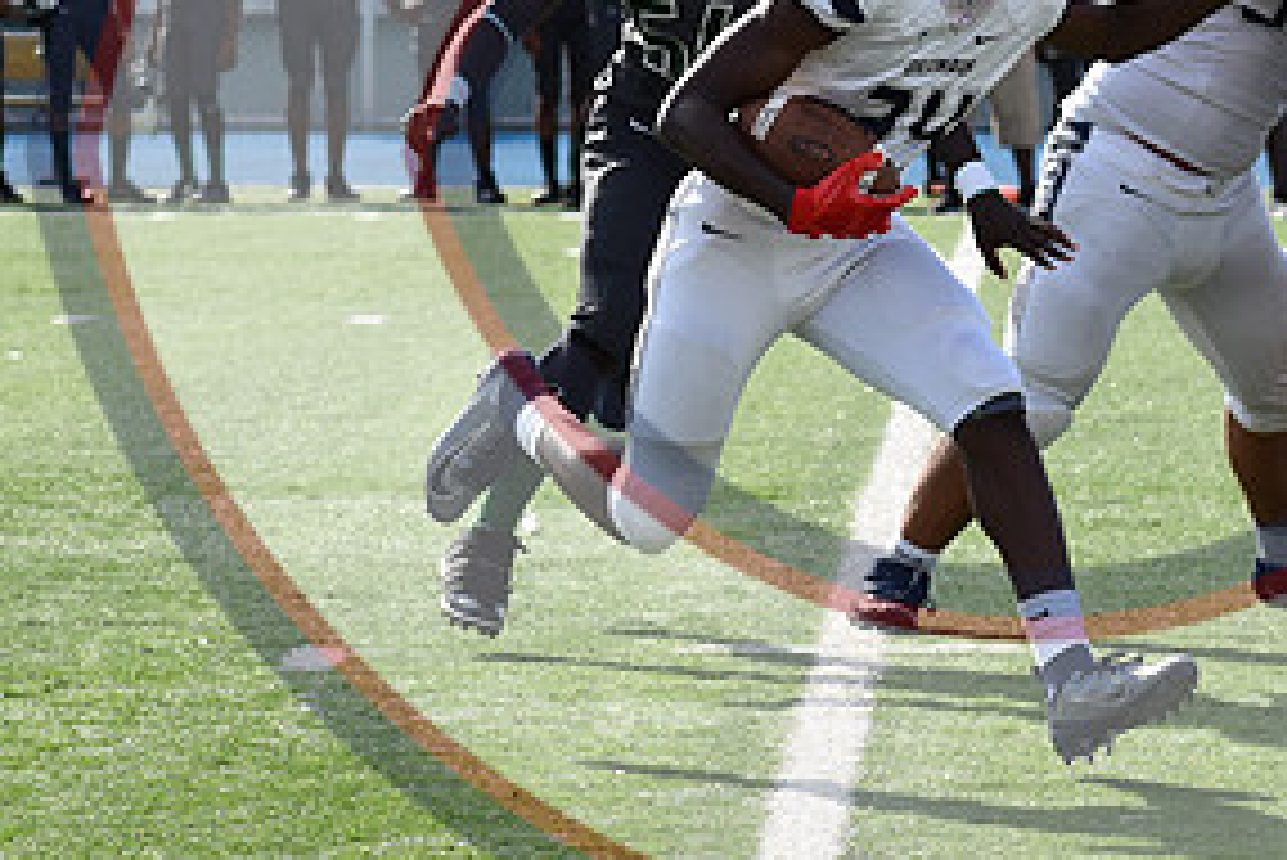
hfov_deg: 6.4
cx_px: 1017
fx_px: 11410
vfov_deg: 4.3
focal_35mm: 319
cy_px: 151
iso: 400
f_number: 6.3
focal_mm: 105
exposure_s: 1/1600
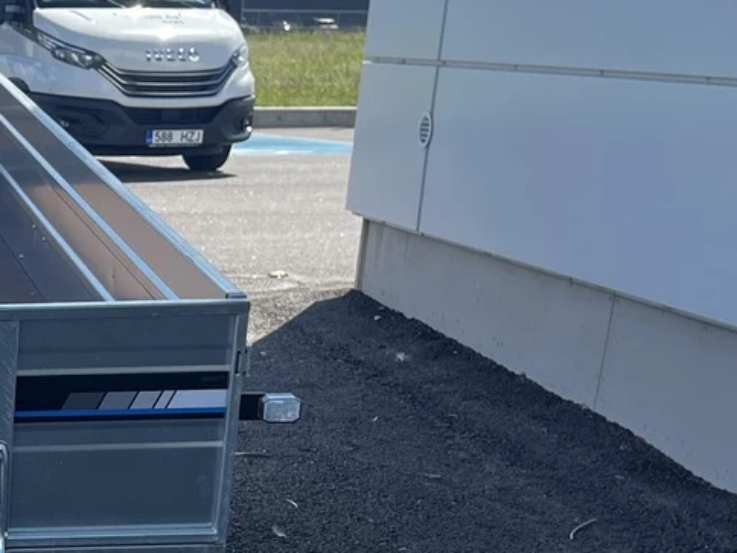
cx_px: -273
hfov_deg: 20.4
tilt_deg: -18.1
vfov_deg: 16.6
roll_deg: -0.9
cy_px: 629
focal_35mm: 86
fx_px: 1831
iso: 50
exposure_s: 1/1441
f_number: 1.6
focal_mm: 5.1
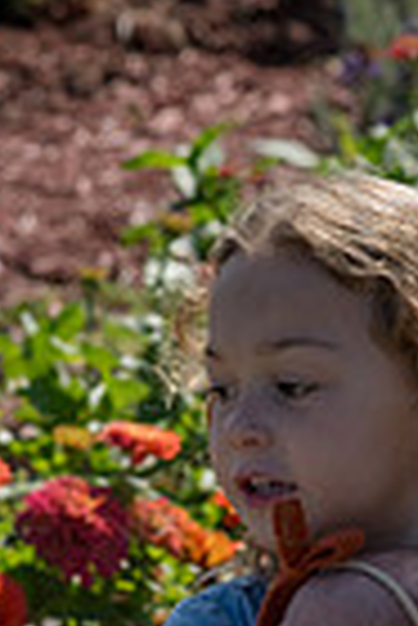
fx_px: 4777
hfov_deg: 5.0
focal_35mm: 275
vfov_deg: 7.4
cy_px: 667
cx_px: 571
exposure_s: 1/1250
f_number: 7.1
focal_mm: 85
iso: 400
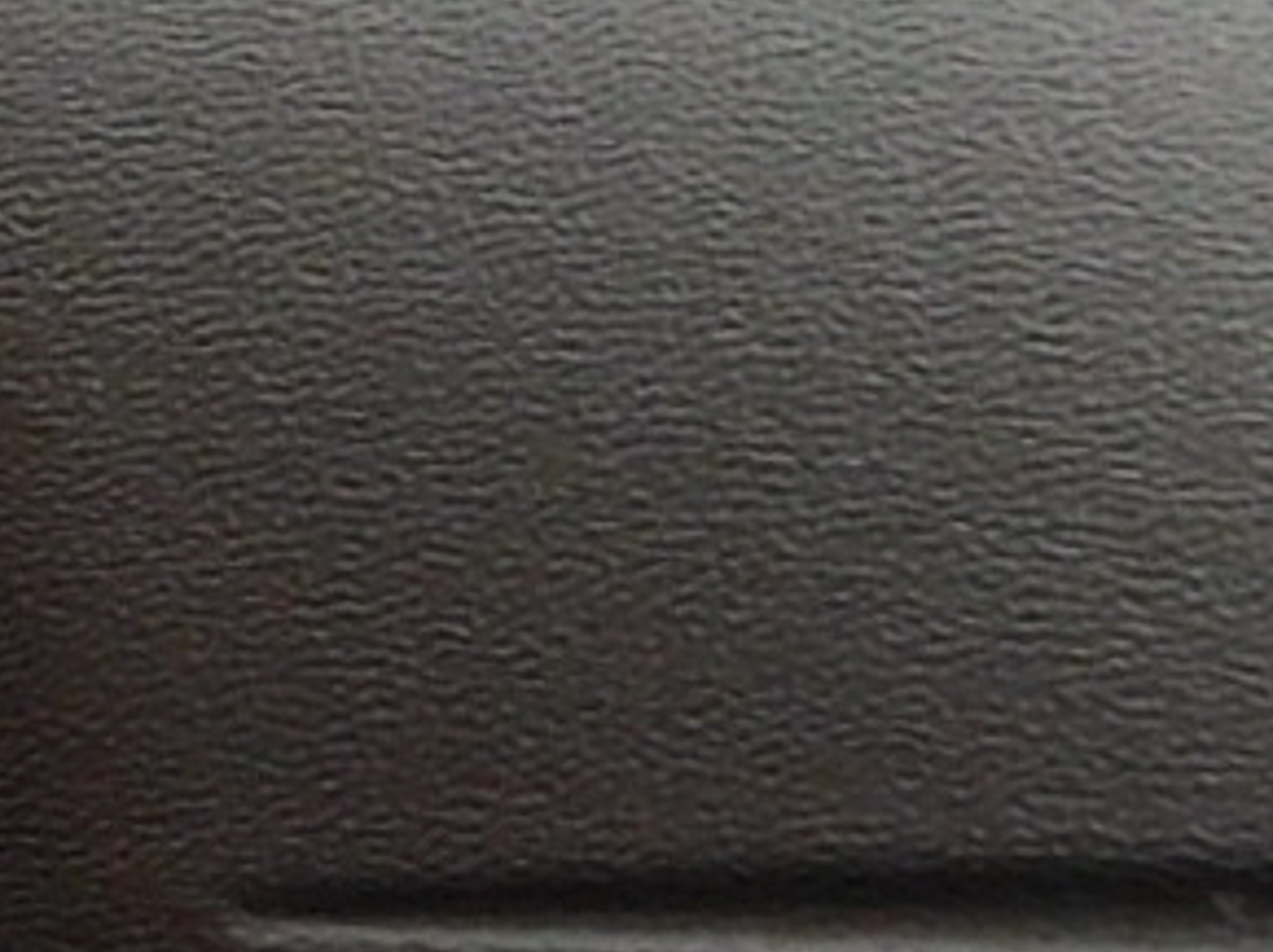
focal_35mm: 127
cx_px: -913
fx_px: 4667
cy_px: 864
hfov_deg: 14.0
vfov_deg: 11.6
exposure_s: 1/10
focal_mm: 4
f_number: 3
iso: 400
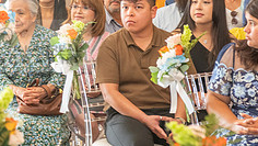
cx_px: -1
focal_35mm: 170
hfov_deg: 12.5
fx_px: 1164
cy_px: 46
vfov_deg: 7.1
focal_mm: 66
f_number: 4.5
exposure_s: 1/200
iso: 1250
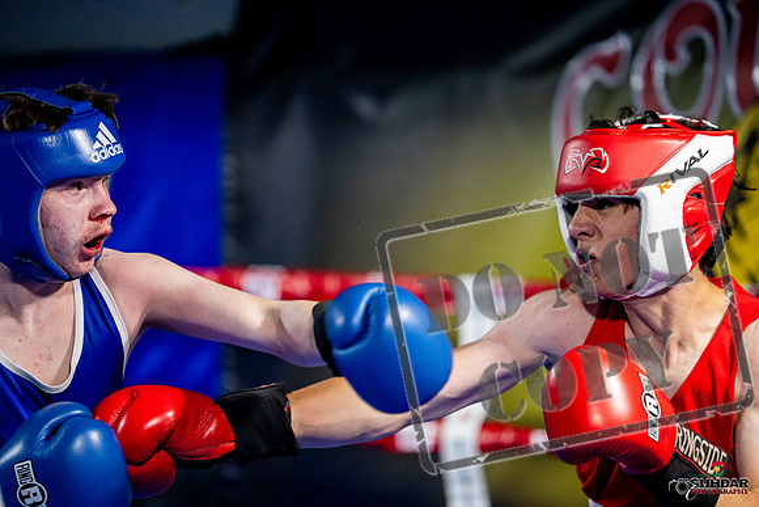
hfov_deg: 13.7
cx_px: 380
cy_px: 254
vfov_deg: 9.2
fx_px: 3163
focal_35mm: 150
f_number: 2
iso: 4000
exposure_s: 1/1000
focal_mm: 150
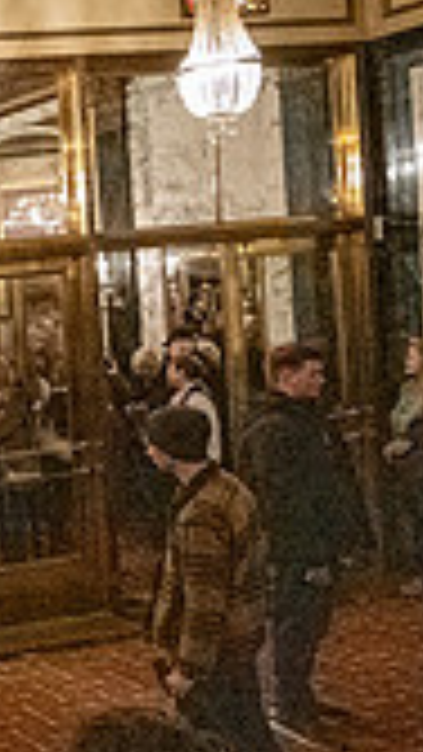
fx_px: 1016
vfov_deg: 40.6
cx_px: -454
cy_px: 353
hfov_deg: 16.7
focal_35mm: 51
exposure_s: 1/400
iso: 20000
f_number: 4
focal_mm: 14
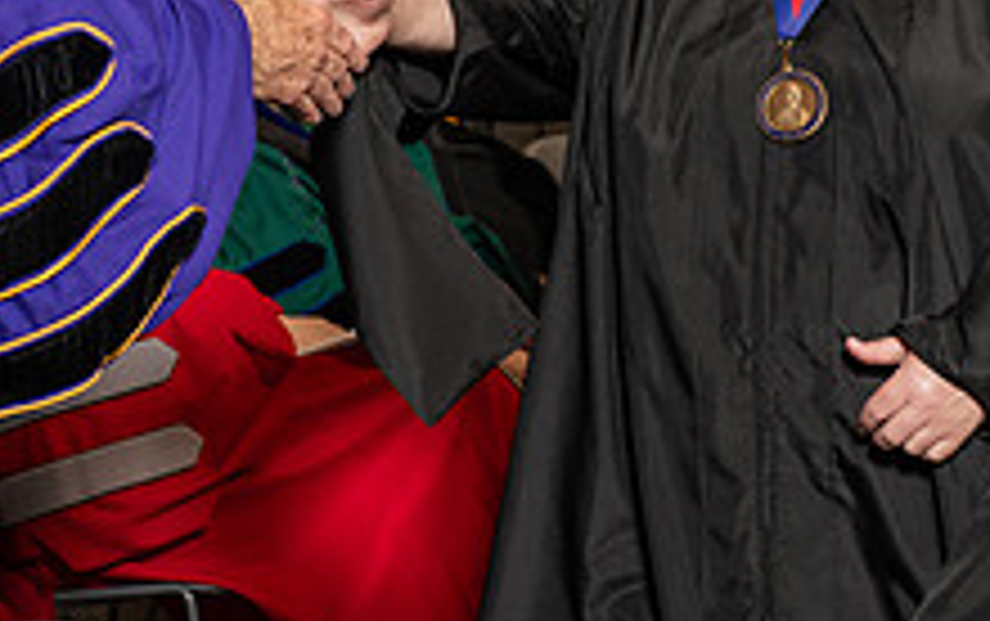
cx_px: 369
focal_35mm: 188
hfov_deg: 11.1
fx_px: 5078
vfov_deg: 7.0
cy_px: -70
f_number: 5
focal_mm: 70
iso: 800
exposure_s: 1/125
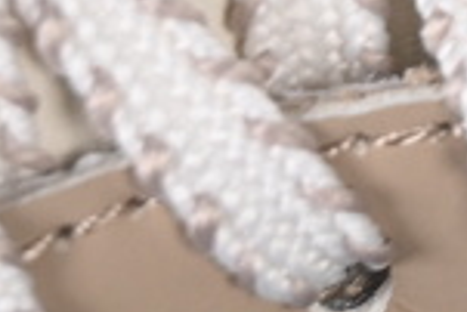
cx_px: 1321
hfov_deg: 3.8
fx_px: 6960
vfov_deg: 2.5
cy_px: -504
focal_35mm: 536
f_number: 7.1
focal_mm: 50
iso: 160
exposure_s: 1/80
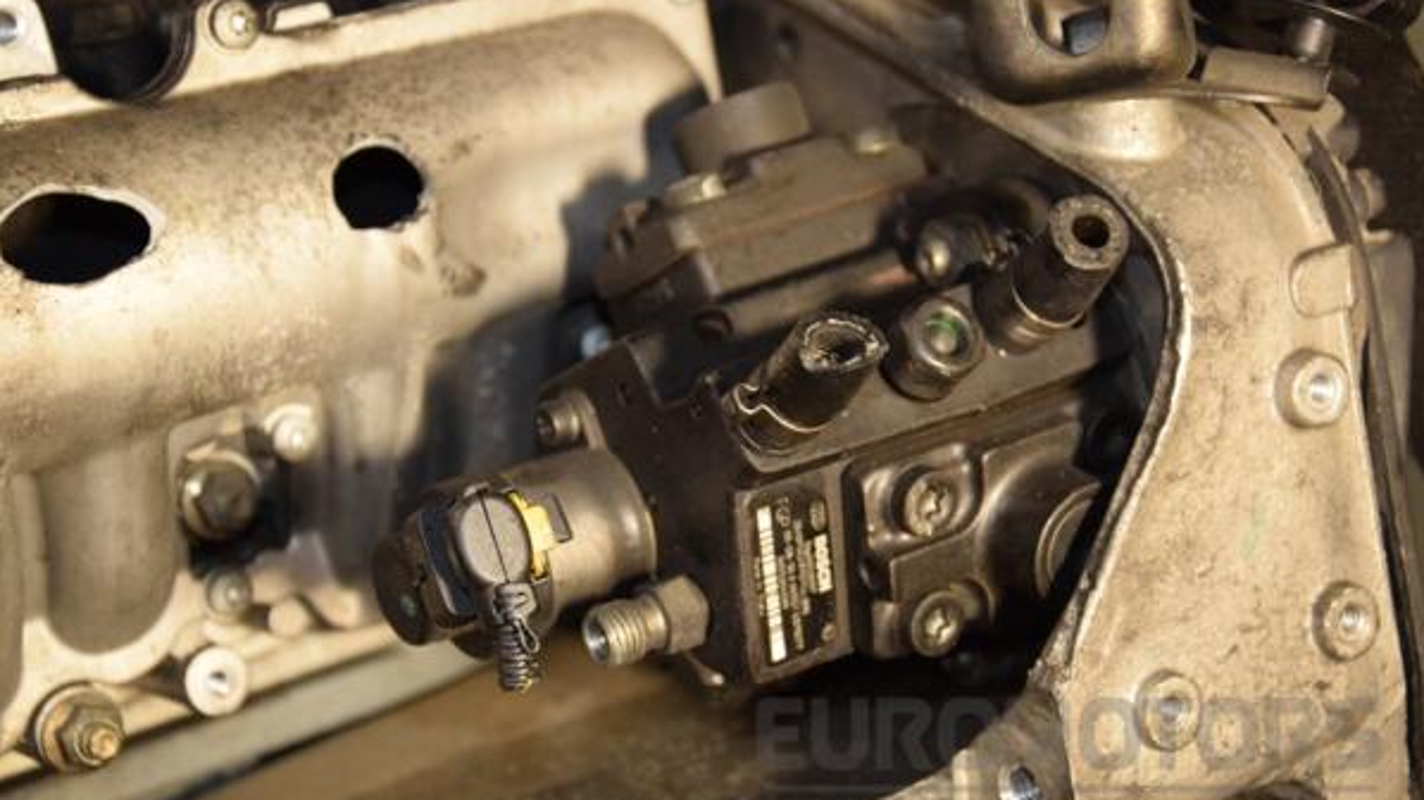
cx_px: 712
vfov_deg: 14.7
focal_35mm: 82
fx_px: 3095
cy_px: 417
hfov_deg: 25.9
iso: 800
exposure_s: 1/100
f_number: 5
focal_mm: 52
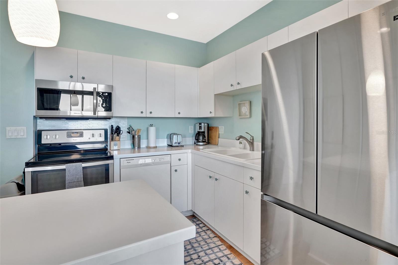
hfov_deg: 93.3
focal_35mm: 17
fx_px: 188
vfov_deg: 70.4
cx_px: 199
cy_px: 132
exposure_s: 1/8
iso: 500
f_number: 8
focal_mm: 17
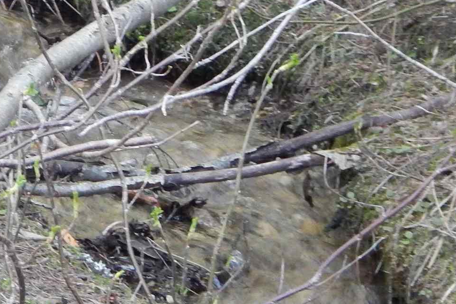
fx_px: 2900
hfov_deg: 8.8
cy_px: 12
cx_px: -212
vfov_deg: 6.0
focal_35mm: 229
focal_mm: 12.3
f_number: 4.1
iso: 400
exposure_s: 1/30
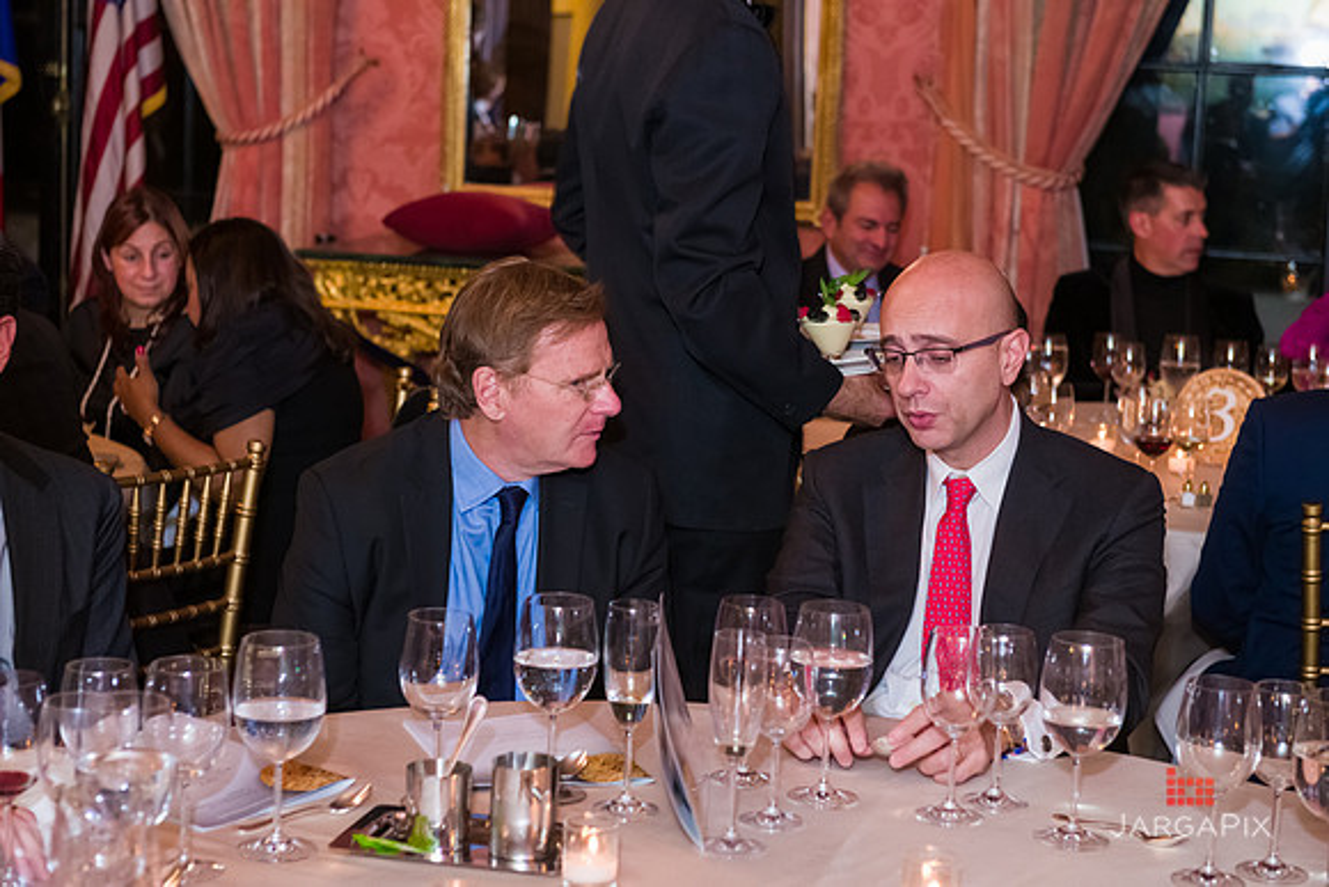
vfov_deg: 19.5
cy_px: 444
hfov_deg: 28.8
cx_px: 664
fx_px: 2585
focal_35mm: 70
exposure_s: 1/80
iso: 3200
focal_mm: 70
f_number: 5
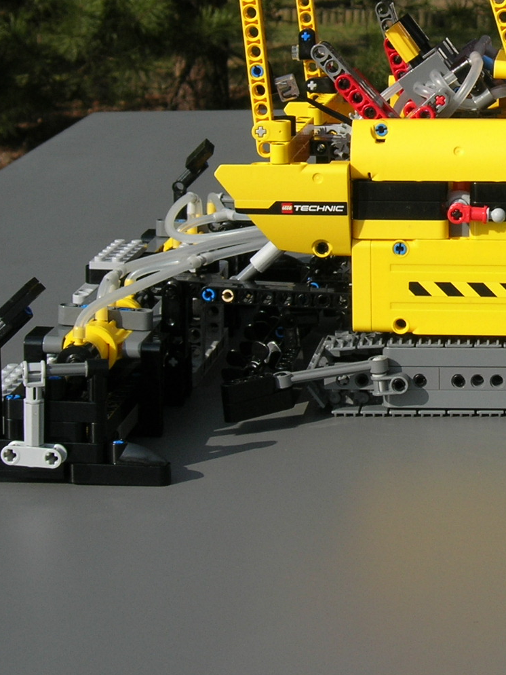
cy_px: 217
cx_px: 568
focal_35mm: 105
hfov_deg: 13.8
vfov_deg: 18.7
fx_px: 2047
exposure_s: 1/455
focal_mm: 10.6
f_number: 5.4
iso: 64
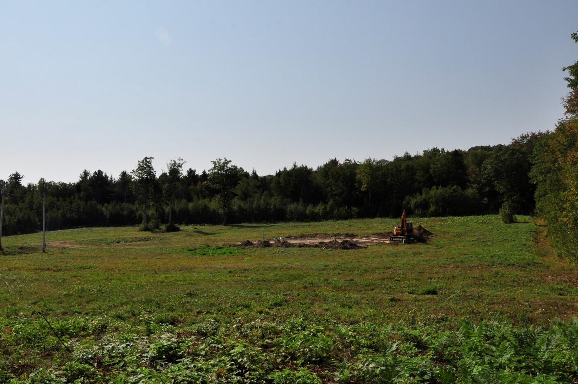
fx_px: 497
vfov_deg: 42.2
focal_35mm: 31
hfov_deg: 60.1
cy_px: 182
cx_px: 251
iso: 400
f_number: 16
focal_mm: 18
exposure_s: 1/1000
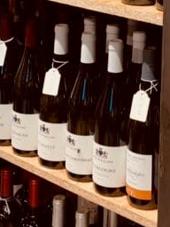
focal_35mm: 104
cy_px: -43
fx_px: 681
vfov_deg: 18.0
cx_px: 158
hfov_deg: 14.1
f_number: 1.8
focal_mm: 4.25
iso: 64
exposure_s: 1/100
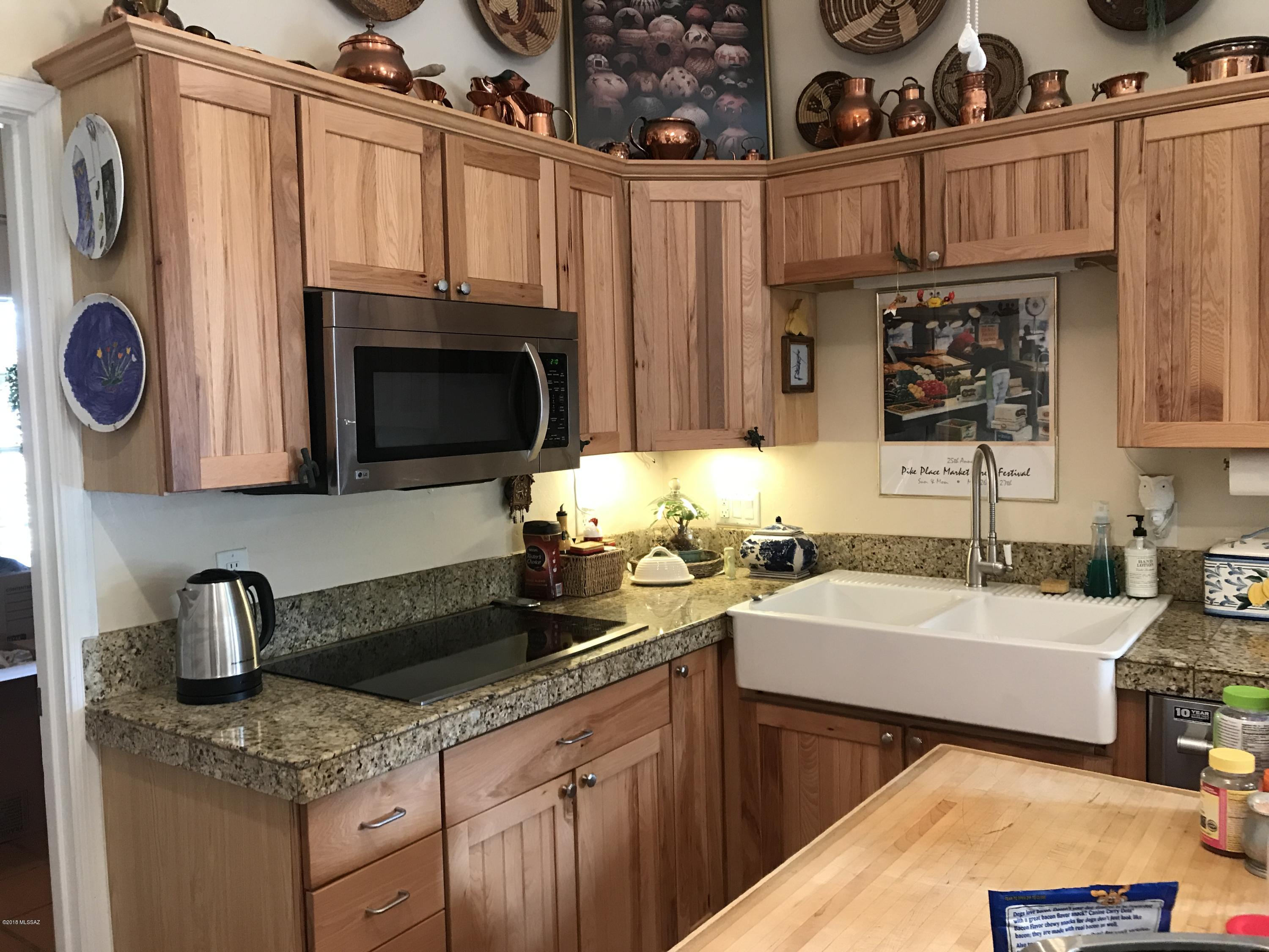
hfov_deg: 63.4
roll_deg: +1.5
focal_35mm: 28
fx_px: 1026
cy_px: 476
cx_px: 634
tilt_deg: -4.0
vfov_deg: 49.7
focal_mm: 3.99
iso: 50
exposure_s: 1/15
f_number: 1.8
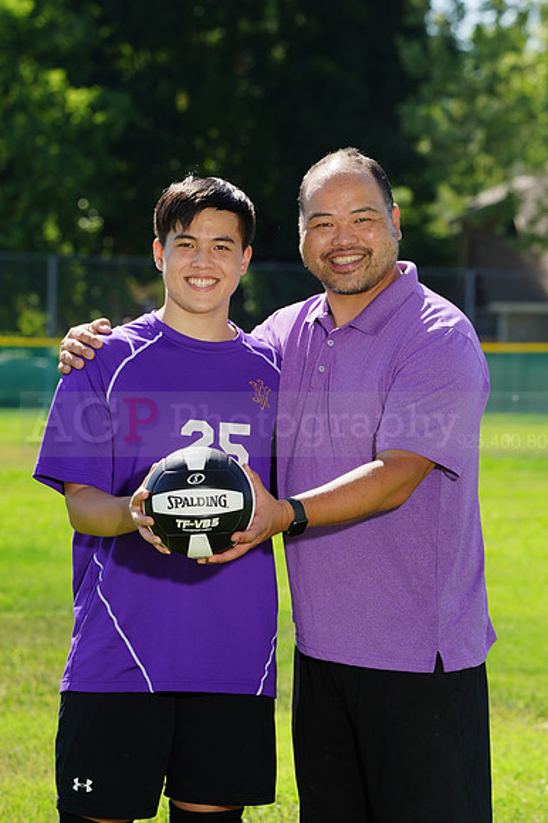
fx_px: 5509
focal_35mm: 241
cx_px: 274
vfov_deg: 8.5
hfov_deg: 5.7
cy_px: 412
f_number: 11
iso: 200
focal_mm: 241
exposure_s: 1/200
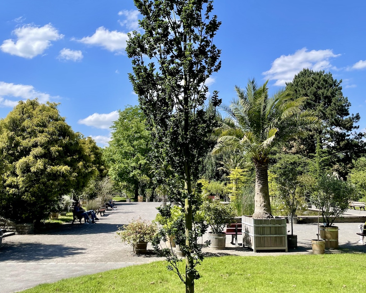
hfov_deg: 52.8
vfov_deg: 43.2
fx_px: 368
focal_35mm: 34
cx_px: 183
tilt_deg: +10.6
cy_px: 121
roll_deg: +0.1
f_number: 1.6
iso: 32
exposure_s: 1/2681
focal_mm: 4.2
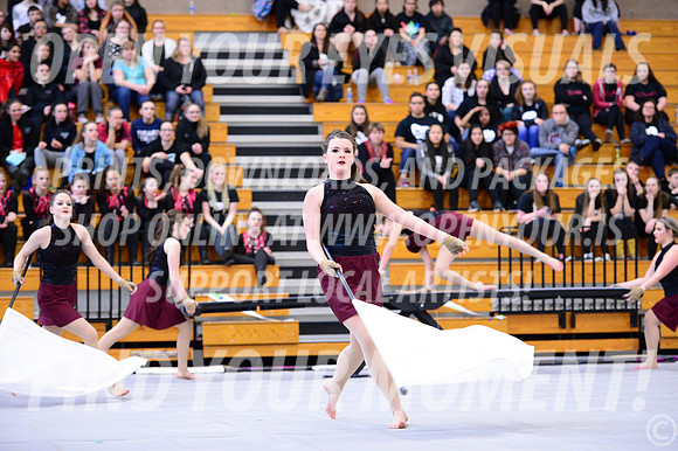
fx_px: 2183
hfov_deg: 17.7
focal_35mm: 116
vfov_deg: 11.8
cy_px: 226
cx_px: 339
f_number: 2.8
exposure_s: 1/320
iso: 6400
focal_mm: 116
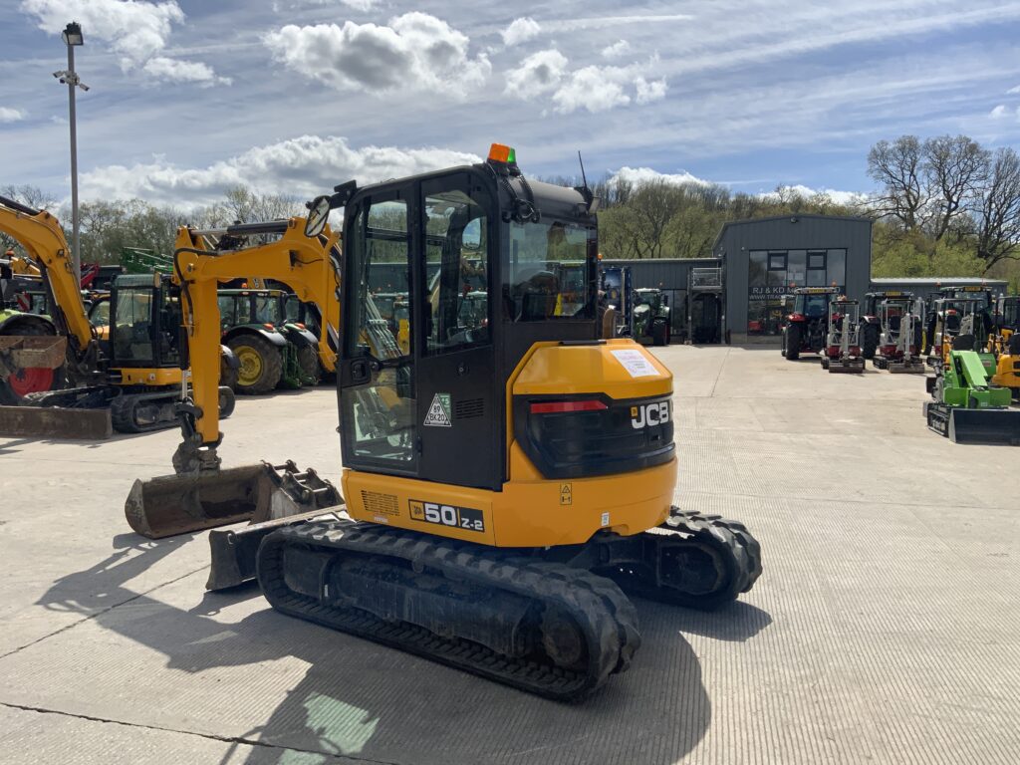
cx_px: 510
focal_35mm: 29
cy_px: 382
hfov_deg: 61.7
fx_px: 855
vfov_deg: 48.2
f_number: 1.8
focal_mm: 3
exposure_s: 1/3322
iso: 20
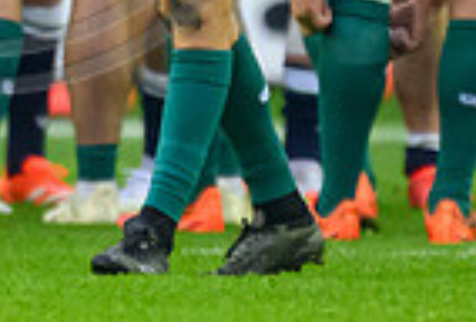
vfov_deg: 0.4
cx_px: 119
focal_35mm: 3884
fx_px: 51575
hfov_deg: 0.5
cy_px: 54
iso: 5000
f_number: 4
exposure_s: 1/1600
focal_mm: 560
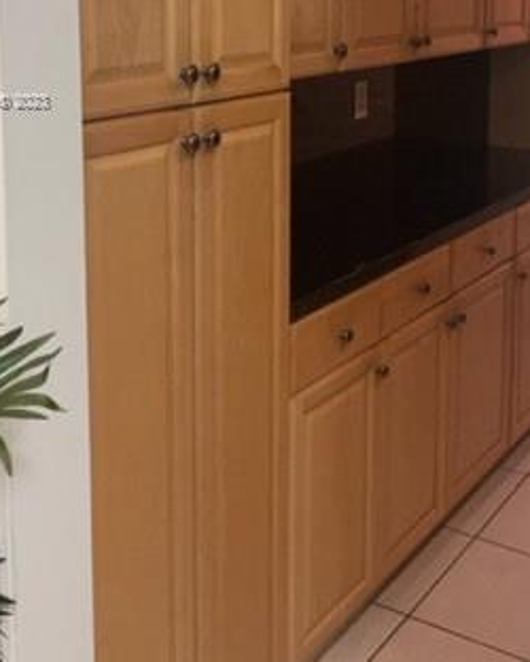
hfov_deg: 29.1
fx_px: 1019
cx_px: 314
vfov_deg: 34.5
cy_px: 102
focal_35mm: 52
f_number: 1.6
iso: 400
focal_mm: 5.1
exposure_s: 1/60
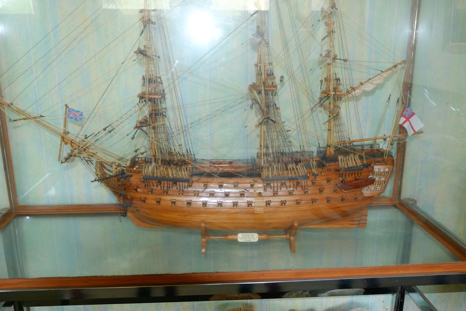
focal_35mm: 32
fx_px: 414
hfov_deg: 58.7
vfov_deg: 41.1
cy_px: 156
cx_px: 233
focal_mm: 21.4
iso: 400
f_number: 3.2
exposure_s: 1/15
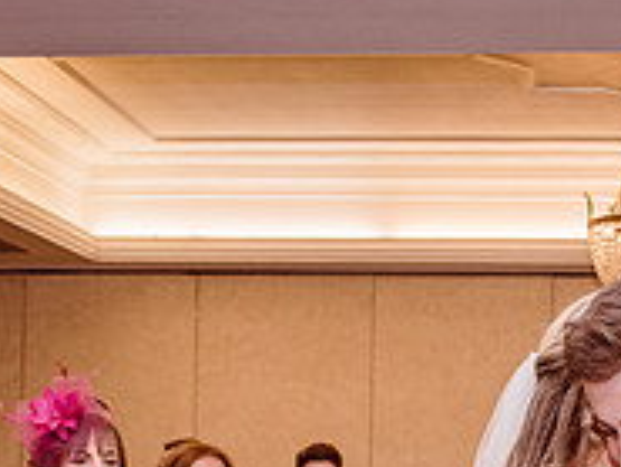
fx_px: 1598
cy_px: 524
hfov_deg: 21.7
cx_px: 515
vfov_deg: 16.1
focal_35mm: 89
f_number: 5.6
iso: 400
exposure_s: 1/100
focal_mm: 24
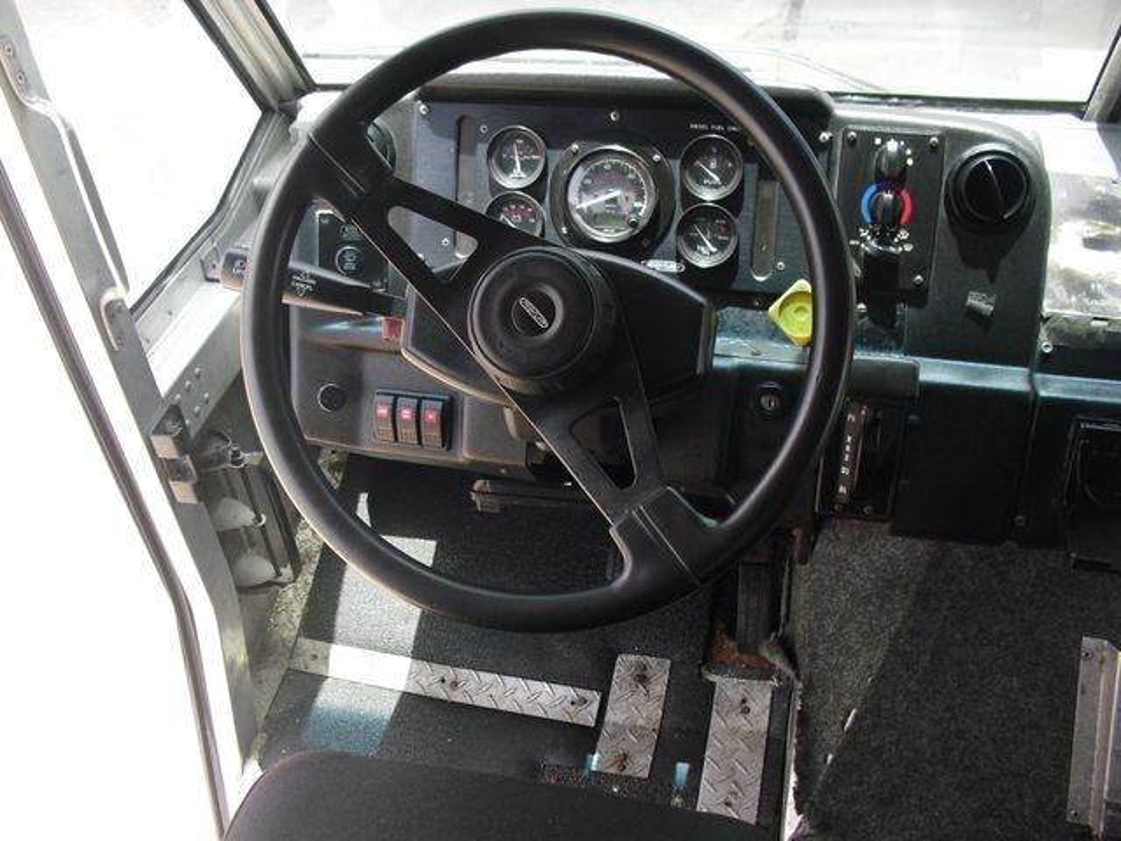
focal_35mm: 36
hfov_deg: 51.4
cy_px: 420
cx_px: 560
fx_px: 1166
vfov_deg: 39.7
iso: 100
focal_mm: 6.3
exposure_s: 1/100
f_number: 3.1
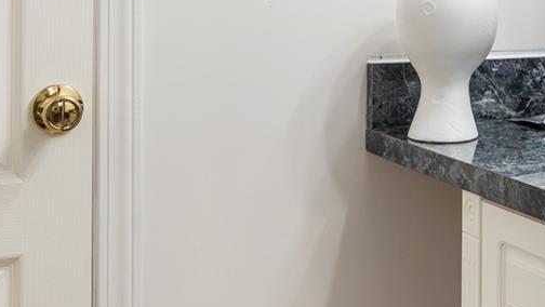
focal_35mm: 68
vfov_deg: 17.5
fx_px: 983
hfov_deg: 29.2
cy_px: 27
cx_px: 531
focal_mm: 16
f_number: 4
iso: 1000
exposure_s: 1/125
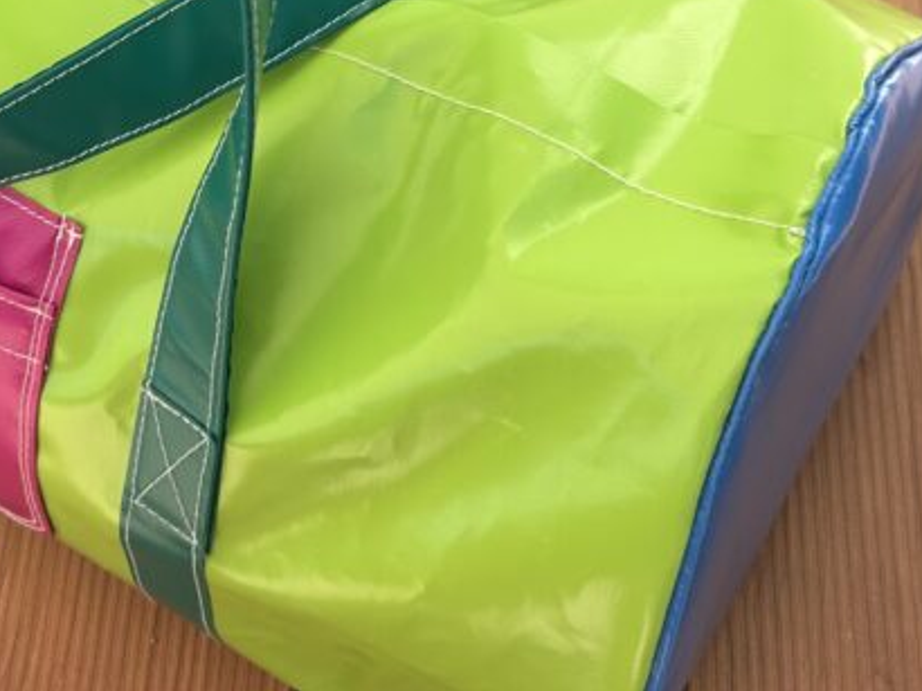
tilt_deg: -56.5
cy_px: 117
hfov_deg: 29.4
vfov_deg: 22.2
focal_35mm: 65
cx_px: 229
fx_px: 1730
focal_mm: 5.7
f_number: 1.5
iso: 50
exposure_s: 1/1645
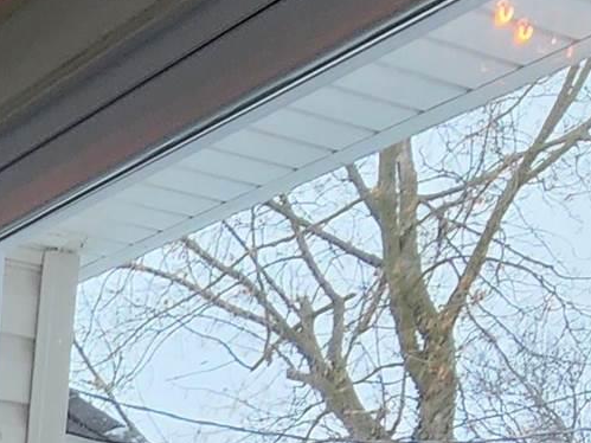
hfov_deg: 19.8
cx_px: -386
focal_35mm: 80
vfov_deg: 14.1
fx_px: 1366
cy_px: 996
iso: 125
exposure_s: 1/60
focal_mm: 2.2
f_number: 2.2
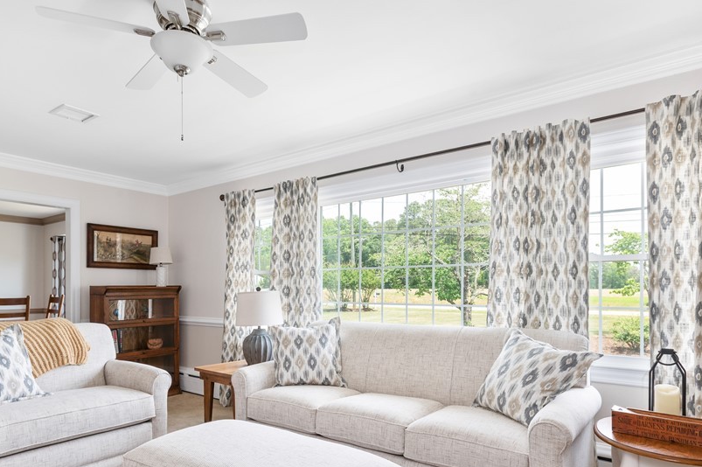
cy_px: 288
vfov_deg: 54.5
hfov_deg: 75.7
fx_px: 448
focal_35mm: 23
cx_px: 303
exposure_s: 1/15
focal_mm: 17
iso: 250
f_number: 9
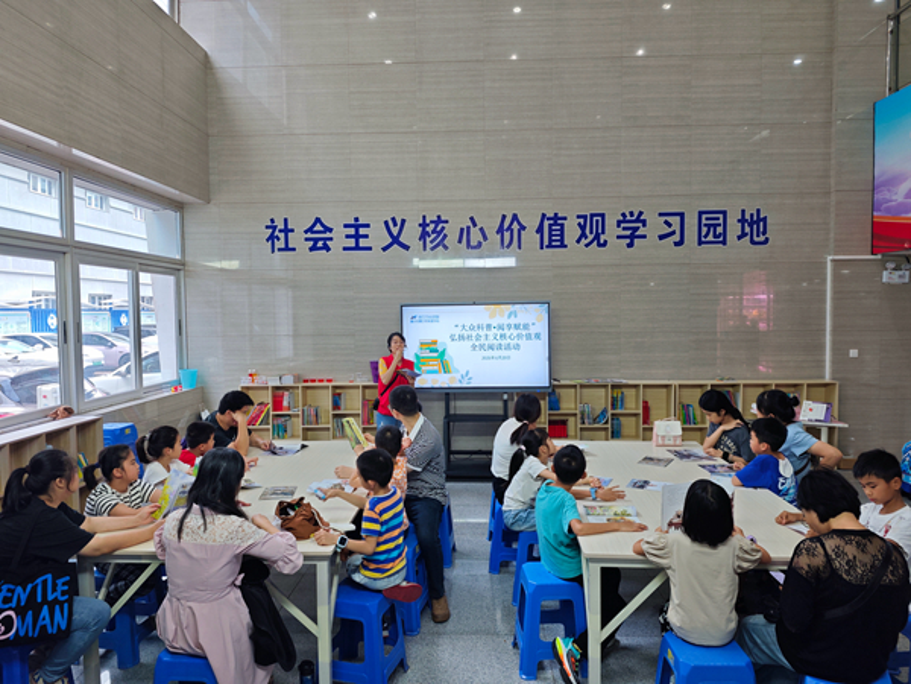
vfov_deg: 58.9
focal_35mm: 23
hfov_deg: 73.9
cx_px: 456
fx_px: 605
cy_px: 342
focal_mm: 6.55
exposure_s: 1/90
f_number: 1.6
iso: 125
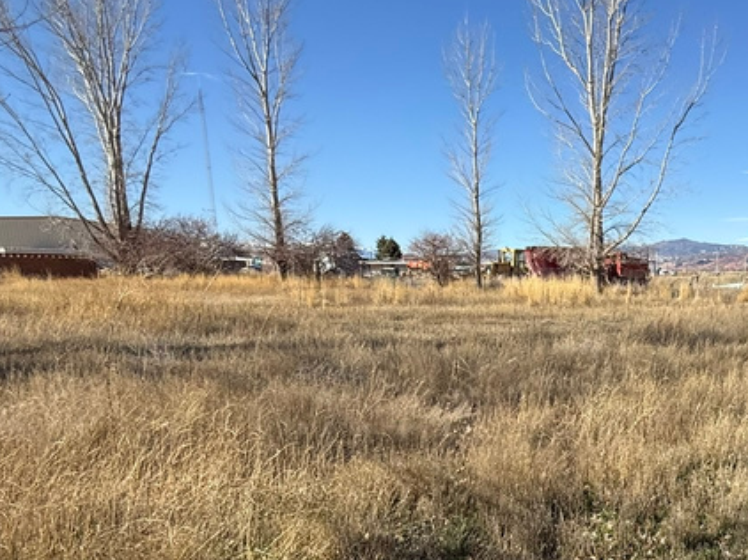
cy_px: 434
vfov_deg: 40.3
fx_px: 734
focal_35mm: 34
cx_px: 647
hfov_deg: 49.2
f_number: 2.2
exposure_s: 1/1431
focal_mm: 2.22
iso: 50
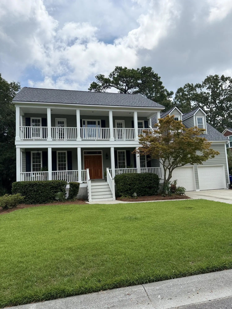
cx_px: 116
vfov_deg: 71.6
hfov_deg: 56.8
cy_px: 154
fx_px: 214
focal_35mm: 24
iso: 100
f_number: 1.78
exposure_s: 1/9091
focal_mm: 6.76
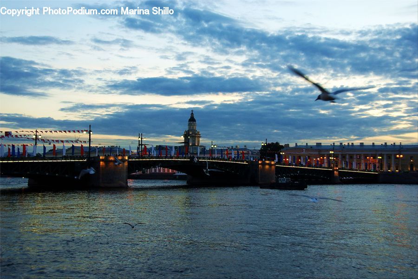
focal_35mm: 48
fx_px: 558
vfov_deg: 28.1
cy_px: 140
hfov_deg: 41.1
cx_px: 209
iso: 200
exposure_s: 1/80
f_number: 4.5
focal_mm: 32
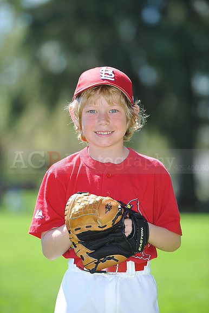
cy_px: 156
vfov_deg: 10.3
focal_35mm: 200
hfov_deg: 6.9
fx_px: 1744
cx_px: 104
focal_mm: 200
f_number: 4.5
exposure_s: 1/400
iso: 200
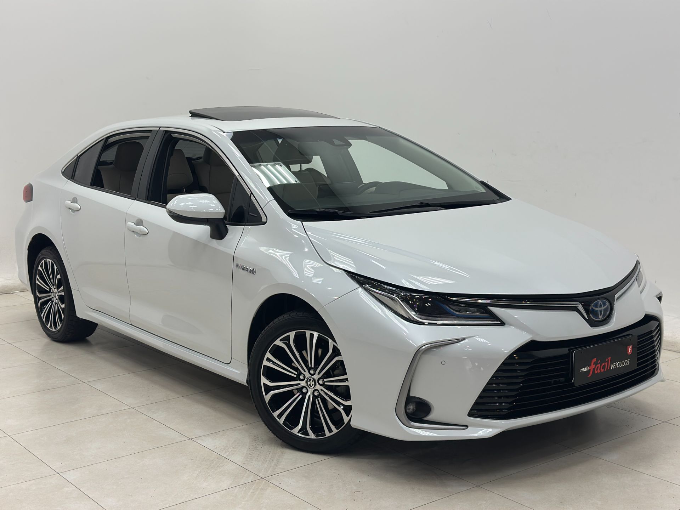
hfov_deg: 39.7
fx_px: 943
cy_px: 255
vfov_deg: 30.3
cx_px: 340
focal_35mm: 48
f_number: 1.78
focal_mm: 6.86
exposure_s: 1/120
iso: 100
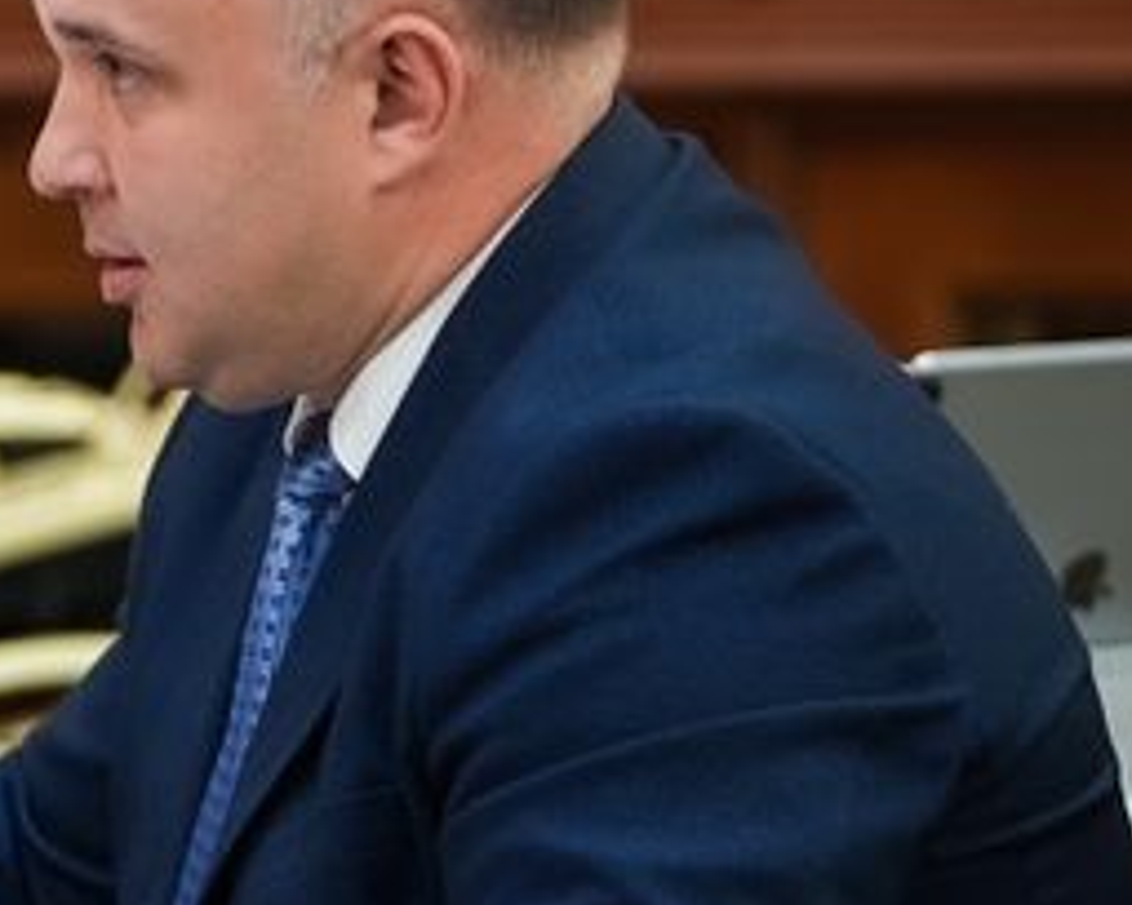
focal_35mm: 642
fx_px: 21509
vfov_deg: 2.4
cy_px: 466
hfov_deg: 3.0
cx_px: -64
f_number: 2.8
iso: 1000
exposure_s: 1/125
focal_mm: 167
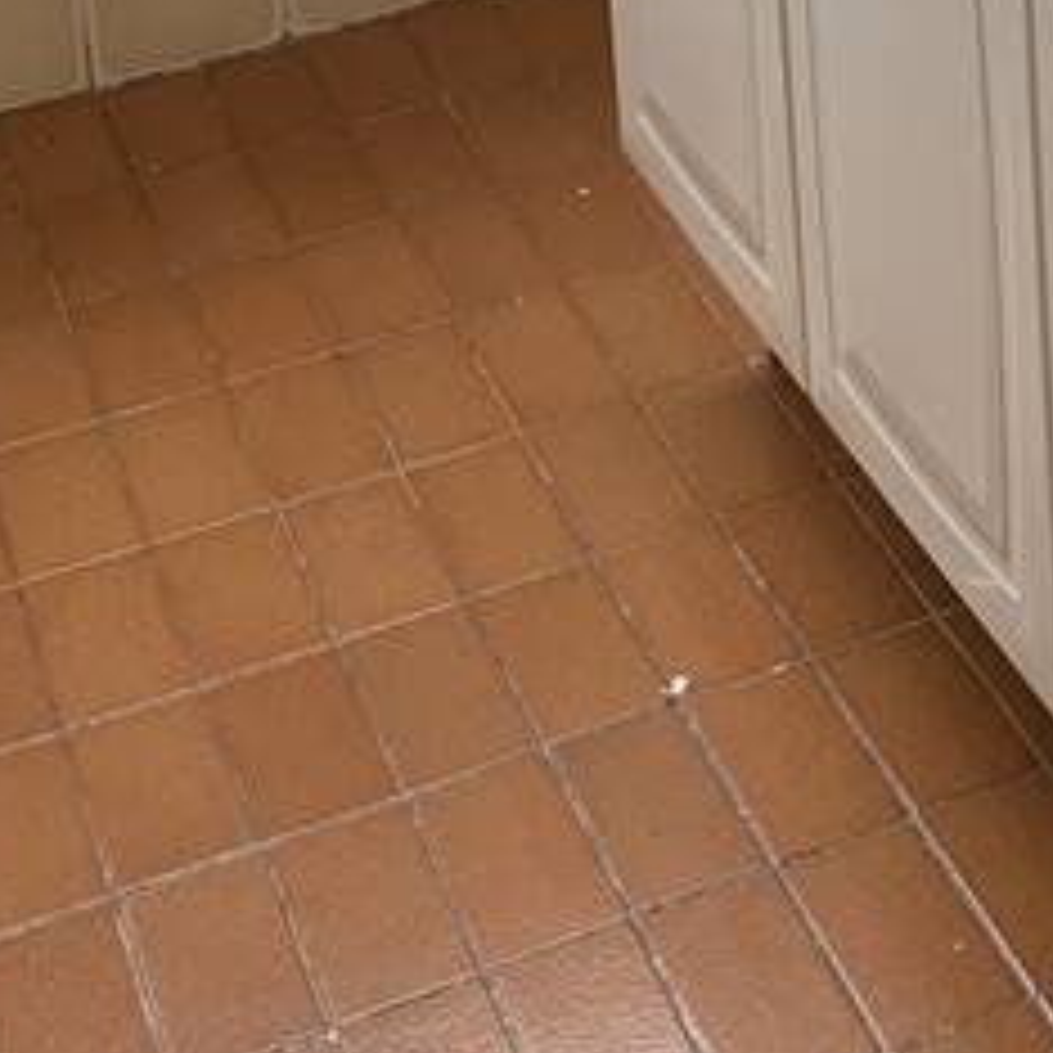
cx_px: 1264
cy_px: -1053
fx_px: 3648
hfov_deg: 15.8
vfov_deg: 13.9
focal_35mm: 106
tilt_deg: -9.8
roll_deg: +4.1
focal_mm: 4.25
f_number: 1.8
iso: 40
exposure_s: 1/121
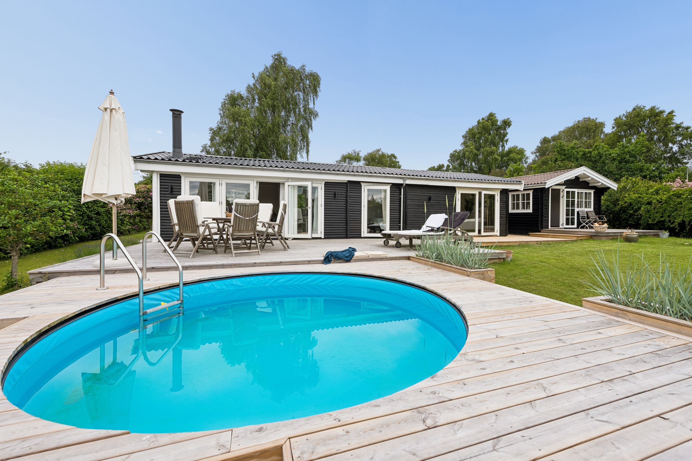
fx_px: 288
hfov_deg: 100.4
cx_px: 346
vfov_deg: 77.3
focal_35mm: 15
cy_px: 230
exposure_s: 1/125
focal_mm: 15
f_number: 13
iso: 125
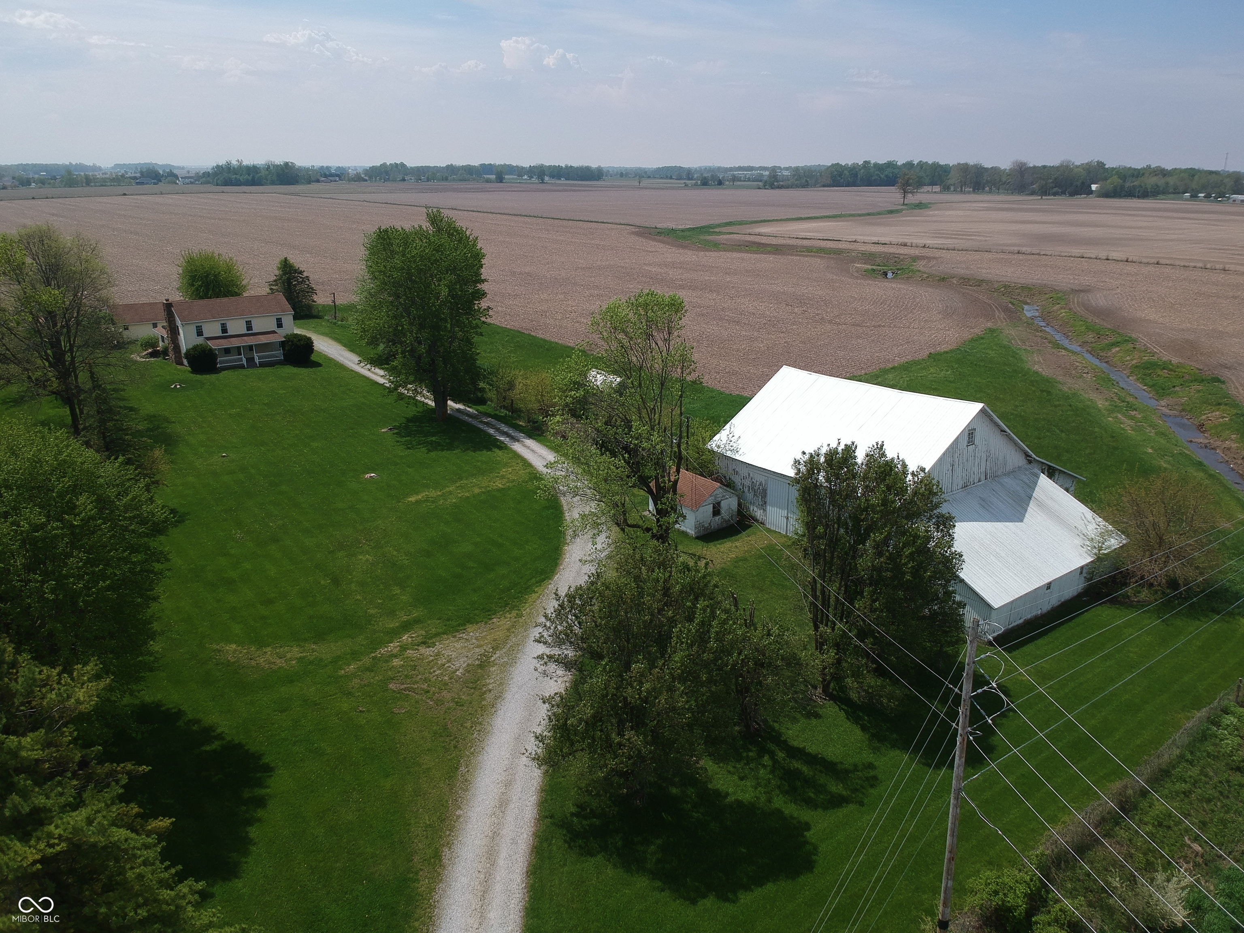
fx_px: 898
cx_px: 622
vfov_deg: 54.9
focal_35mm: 25
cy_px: 466
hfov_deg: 69.4
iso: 101
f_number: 2.6
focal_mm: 4.49
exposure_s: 1/1600
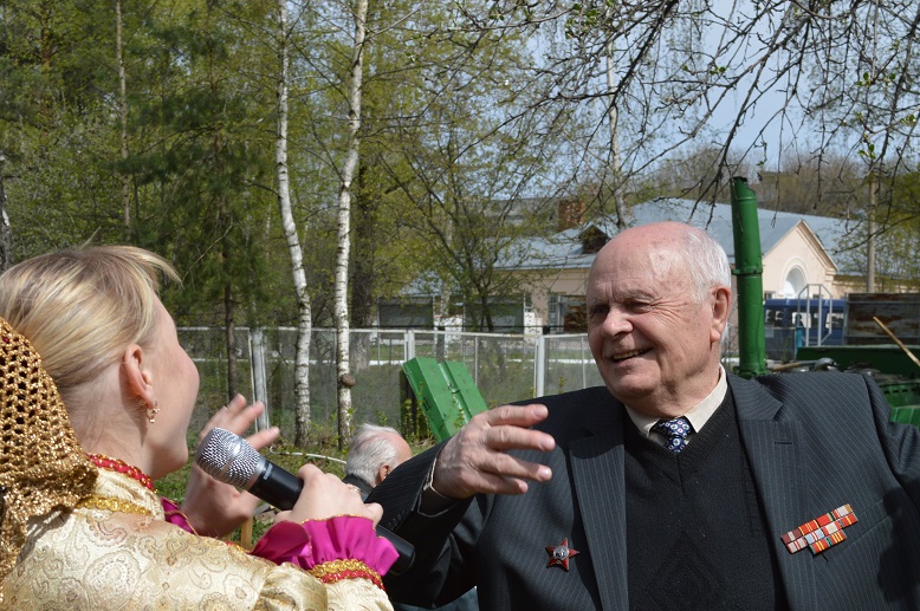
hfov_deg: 30.9
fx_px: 1659
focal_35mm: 65
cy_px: 462
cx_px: 381
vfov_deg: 20.7
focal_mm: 28
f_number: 8
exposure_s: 1/320
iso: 100
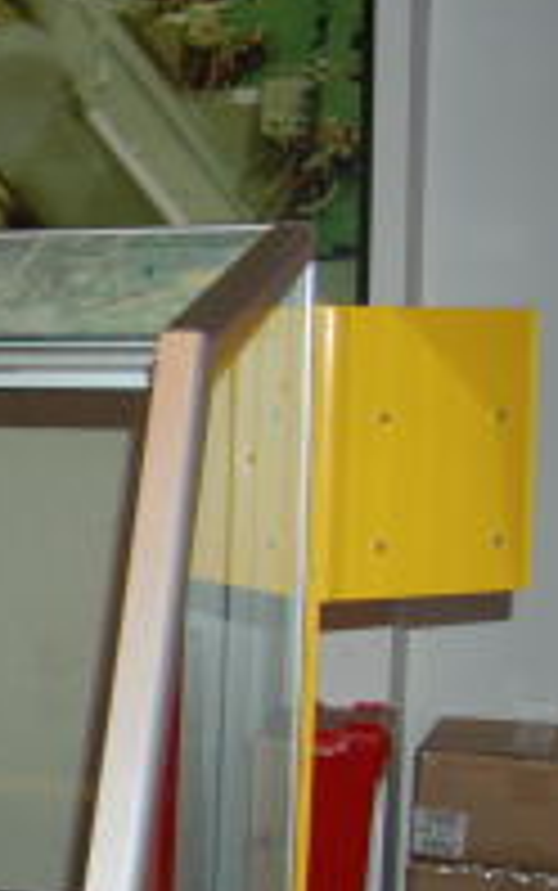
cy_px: 500
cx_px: -819
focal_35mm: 89
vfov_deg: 23.3
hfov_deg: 11.7
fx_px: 2162
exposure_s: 1/60
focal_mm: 18
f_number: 3.5
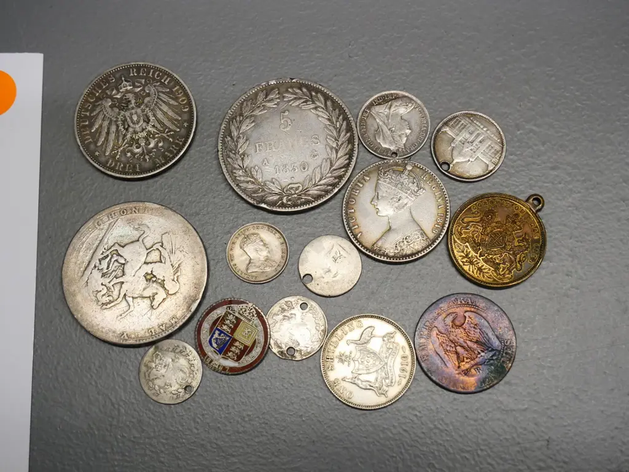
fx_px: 836
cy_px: 236
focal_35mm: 46
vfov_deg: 31.5
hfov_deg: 41.2
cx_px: 314
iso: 800
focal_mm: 23
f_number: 5.6
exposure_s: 1/80
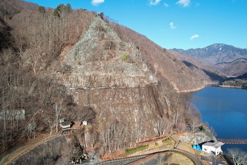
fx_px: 165
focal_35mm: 24
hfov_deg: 73.7
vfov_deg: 53.1
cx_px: 128
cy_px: 77
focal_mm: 8.38
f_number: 2.8
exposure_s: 1/1000
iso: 100
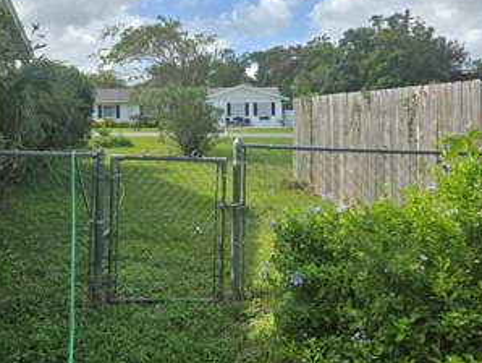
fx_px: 516
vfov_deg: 38.5
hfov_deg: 49.4
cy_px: 138
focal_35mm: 37
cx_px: 167
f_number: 1.8
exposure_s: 1/2921
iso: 50
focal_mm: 5.4
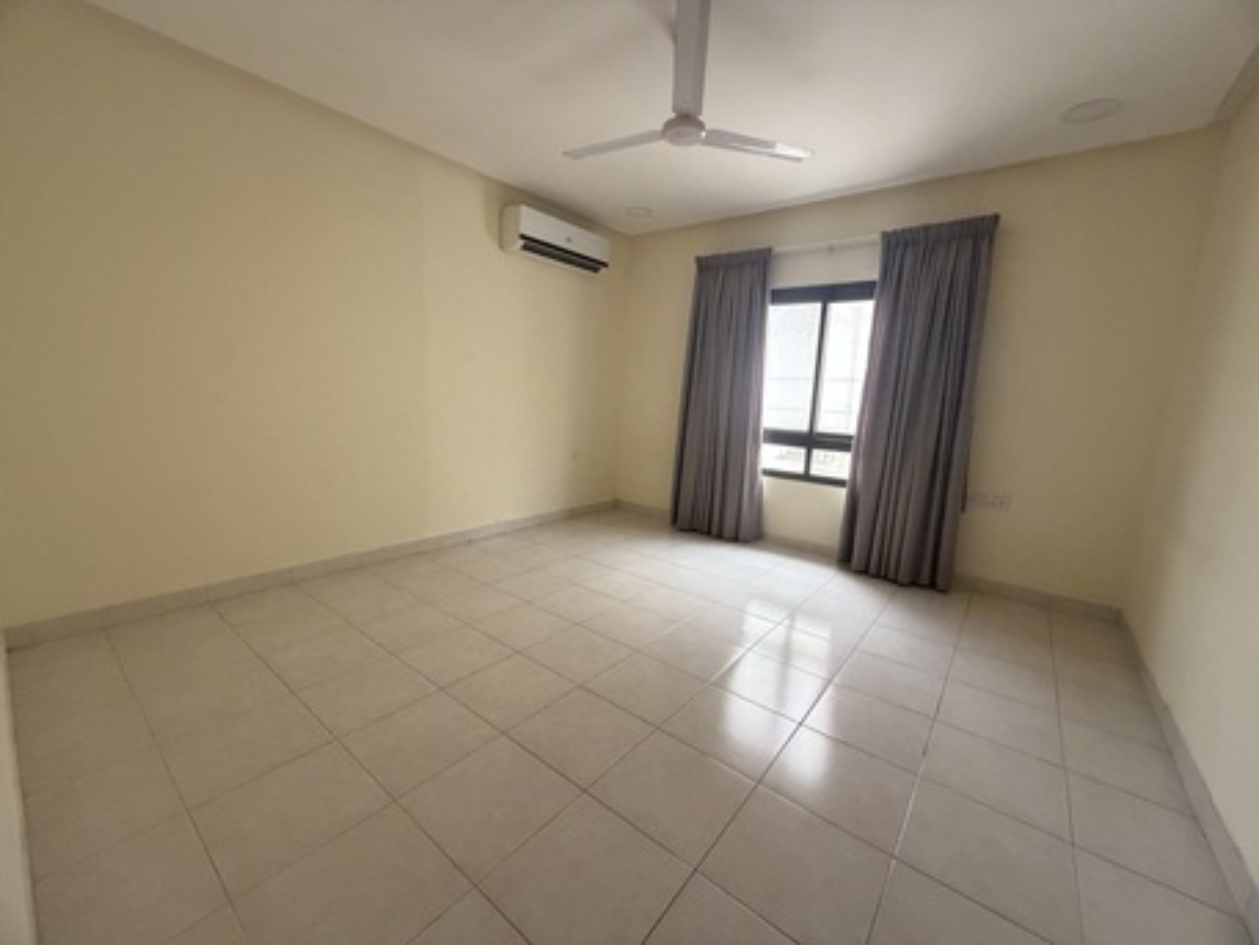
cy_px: 472
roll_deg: -2.3
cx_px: 630
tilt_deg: -9.0
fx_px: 509
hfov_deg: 102.0
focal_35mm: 14
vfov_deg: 85.7
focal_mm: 2.22
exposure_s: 1/100
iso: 320
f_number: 2.2
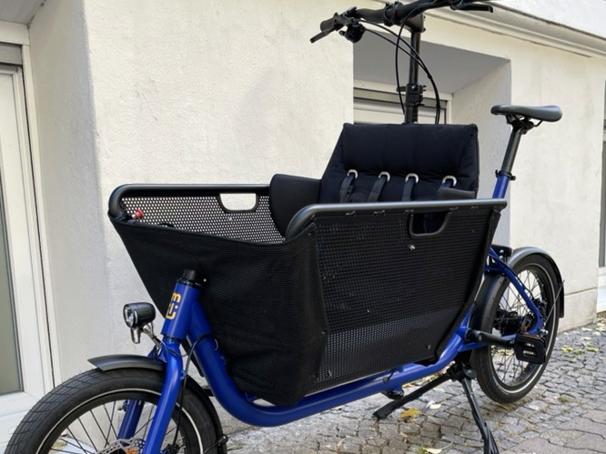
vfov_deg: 35.5
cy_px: 308
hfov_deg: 46.8
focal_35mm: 40
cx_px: 316
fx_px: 700
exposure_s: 1/121
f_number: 1.6
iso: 50
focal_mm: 5.1
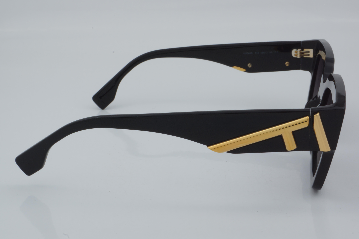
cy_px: 120
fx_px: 673
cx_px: 180
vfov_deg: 20.2
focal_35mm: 68
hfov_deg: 29.9
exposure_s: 1/4
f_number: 32
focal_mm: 45
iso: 100
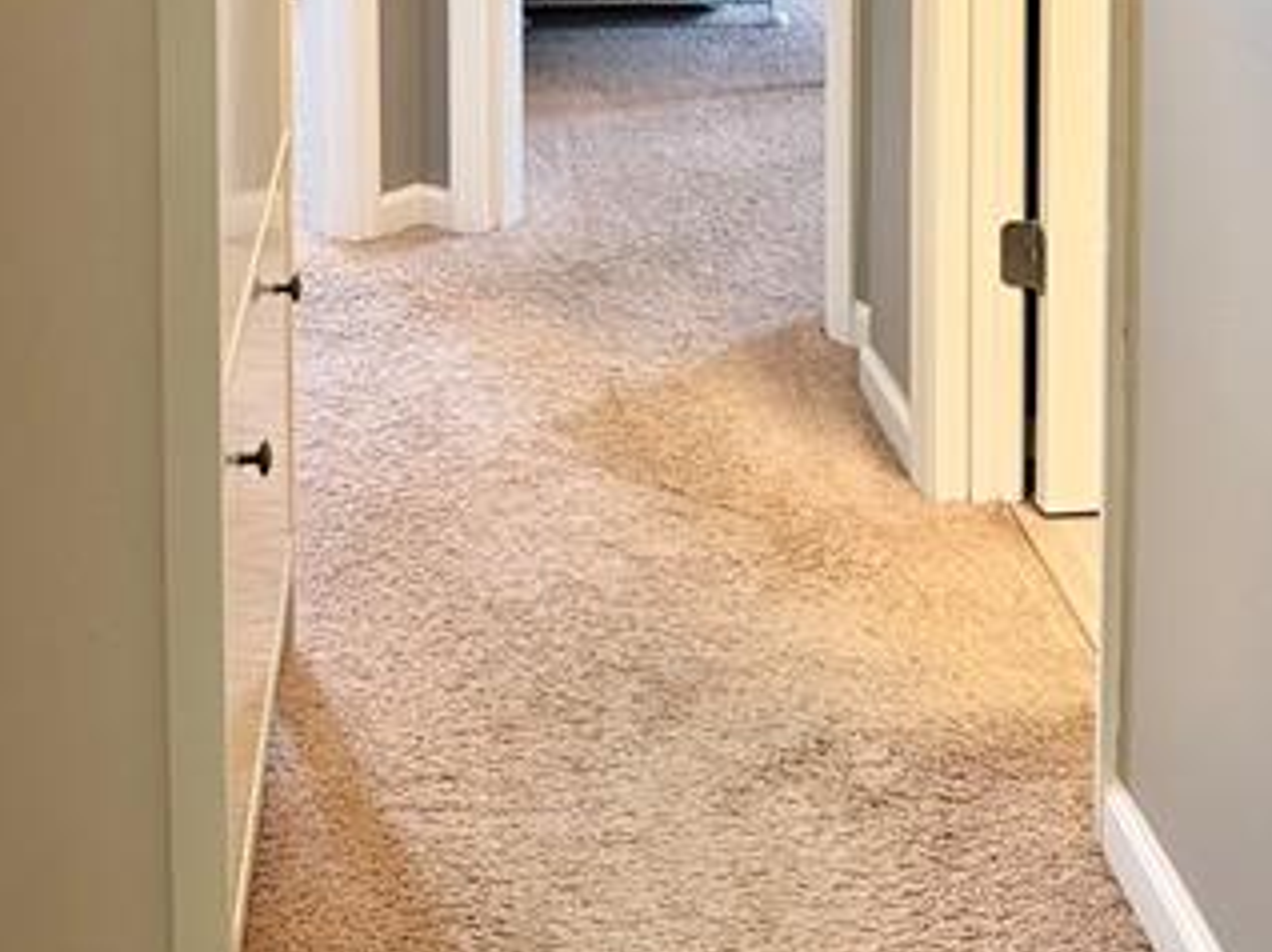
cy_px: -216
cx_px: 536
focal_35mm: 58
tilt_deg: -6.3
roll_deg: -0.5
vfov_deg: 23.0
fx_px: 2130
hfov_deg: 33.2
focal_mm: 6.76
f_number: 1.78
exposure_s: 1/60
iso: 400
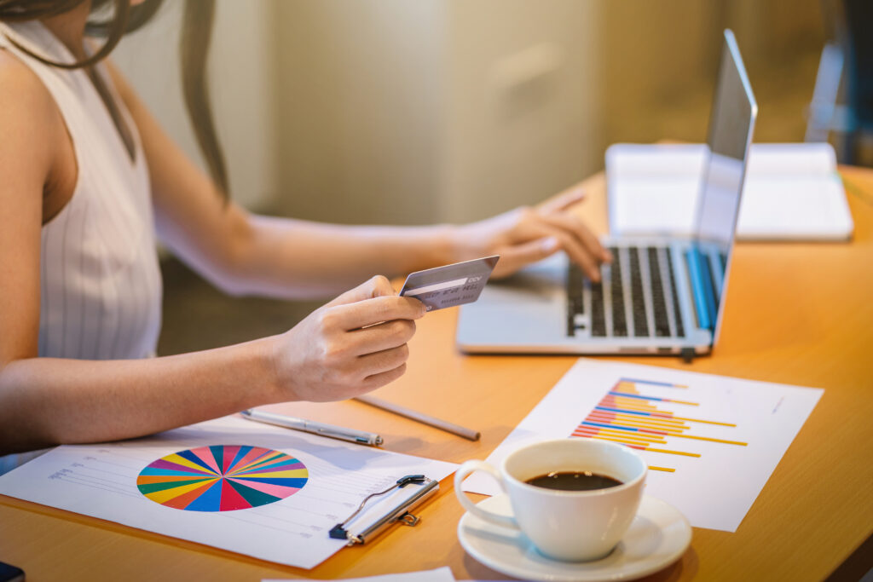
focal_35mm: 85
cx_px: 436
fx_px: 2061
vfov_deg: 16.1
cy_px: 291
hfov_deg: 23.9
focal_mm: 85
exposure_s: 1/125
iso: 200
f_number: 2.5
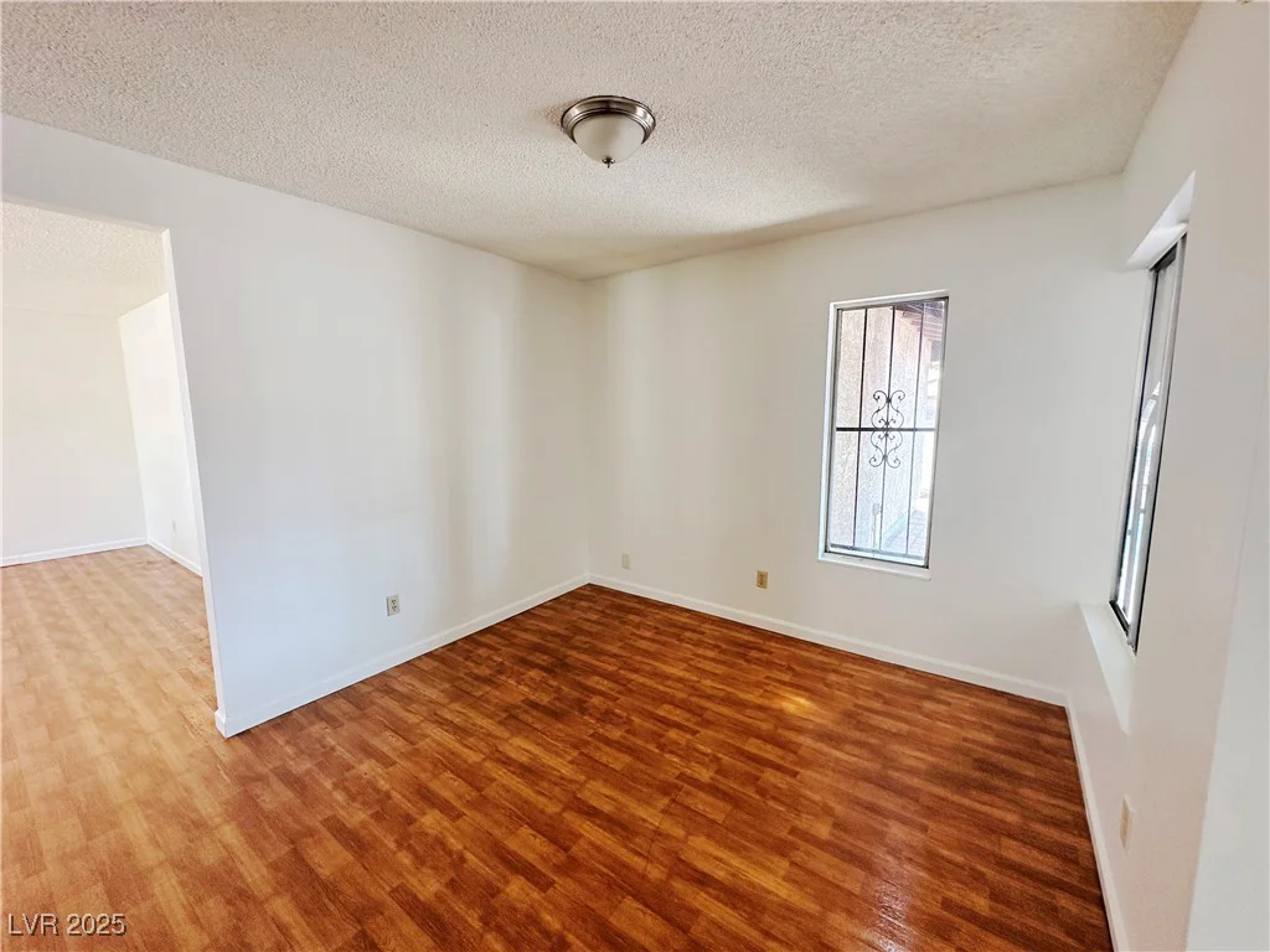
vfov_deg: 85.7
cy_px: 476
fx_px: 514
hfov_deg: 102.1
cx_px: 635
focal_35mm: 14
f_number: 2.2
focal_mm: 2.22
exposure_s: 1/99
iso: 200
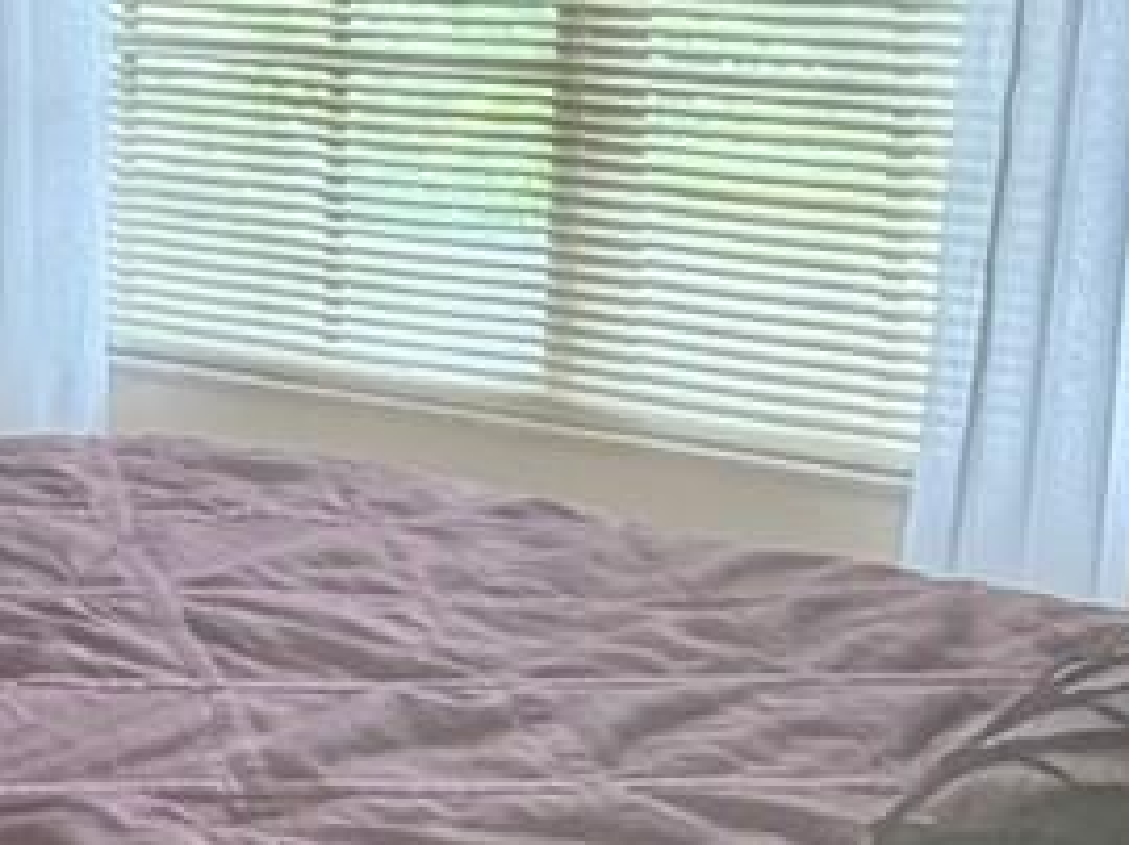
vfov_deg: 17.6
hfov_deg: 21.0
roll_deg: +1.0
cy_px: 159
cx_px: -418
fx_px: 2705
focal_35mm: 83
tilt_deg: -7.9
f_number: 2.2
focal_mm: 2.22
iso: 200
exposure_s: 1/120
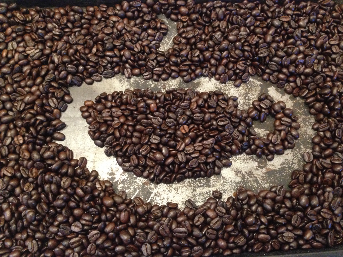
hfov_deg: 55.4
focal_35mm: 33
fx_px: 327
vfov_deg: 42.9
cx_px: 172
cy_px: 128
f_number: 2.4
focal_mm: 4.12
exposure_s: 1/15
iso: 500
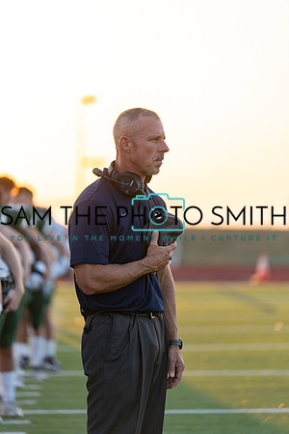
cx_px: 144
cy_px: 217
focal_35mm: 176
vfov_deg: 11.7
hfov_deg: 7.8
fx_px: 2119
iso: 160
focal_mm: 176
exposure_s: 1/320
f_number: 2.8
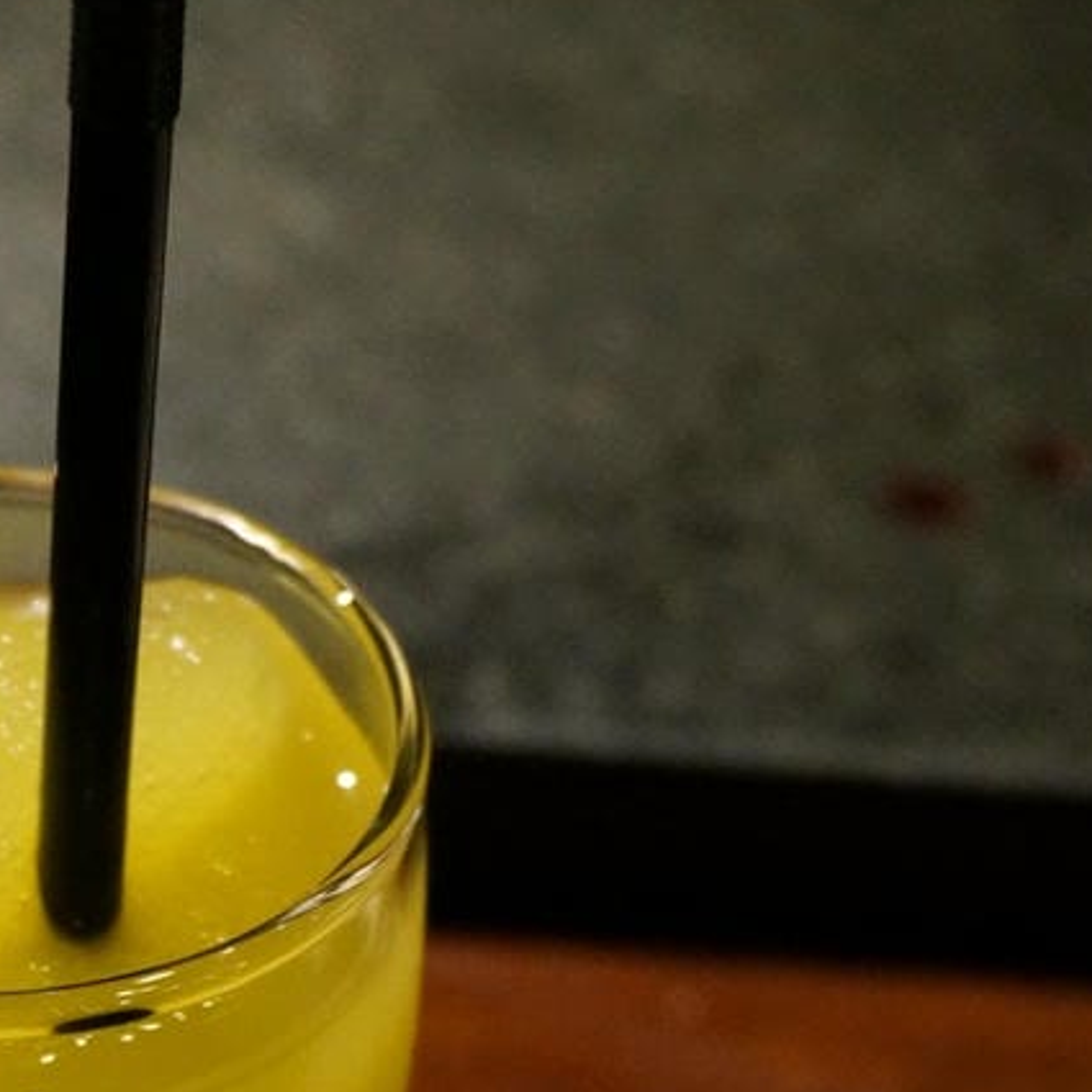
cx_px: 121
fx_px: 3719
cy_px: 951
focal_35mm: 104
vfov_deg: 16.5
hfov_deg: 16.5
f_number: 4.5
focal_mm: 29
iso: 3200
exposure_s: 1/100
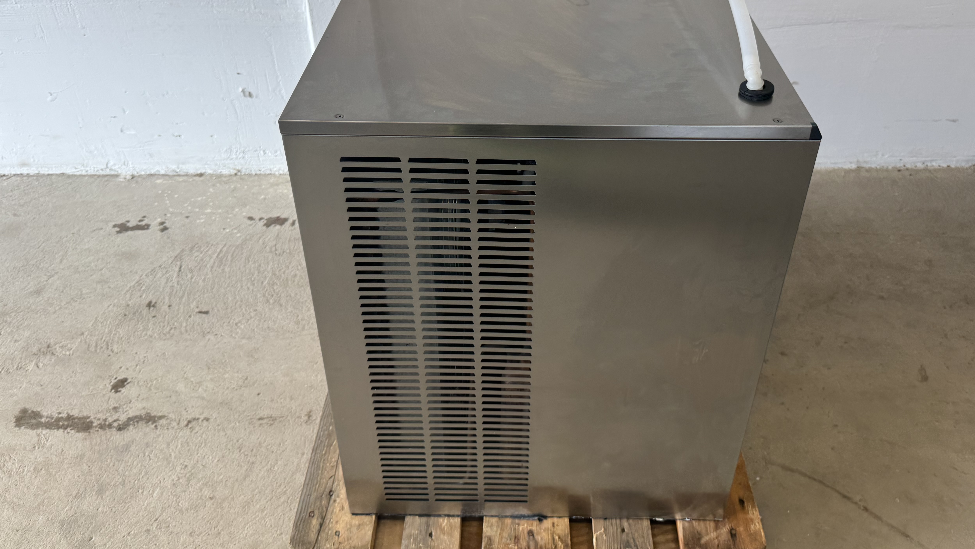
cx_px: 515
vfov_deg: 38.6
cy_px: 193
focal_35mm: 30
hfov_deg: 64.3
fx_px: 776
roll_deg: +0.3
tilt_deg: -33.8
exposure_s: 1/100
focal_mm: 6.76
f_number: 1.78
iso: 64
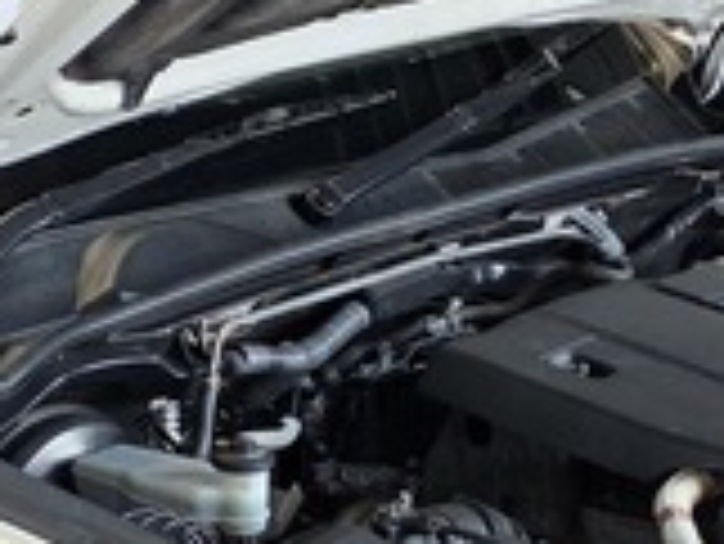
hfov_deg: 13.5
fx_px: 3056
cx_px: 261
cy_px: 391
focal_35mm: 146
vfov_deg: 10.2
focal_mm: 6.25
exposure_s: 1/180
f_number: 1.7
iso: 32
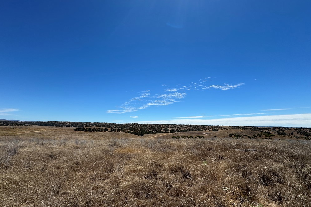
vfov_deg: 77.2
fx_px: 130
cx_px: 155
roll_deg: -0.6
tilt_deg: +7.1
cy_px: 112
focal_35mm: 15
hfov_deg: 100.4
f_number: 2.2
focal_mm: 2.22
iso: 50
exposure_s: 1/3247
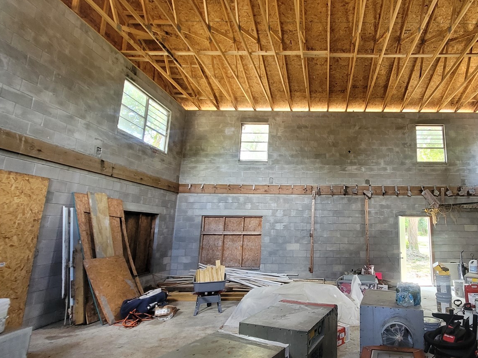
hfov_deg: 84.0
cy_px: 180
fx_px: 249
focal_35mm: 18
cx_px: 327
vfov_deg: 71.6
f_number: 2.2
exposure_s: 1/60
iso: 320
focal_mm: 2.2
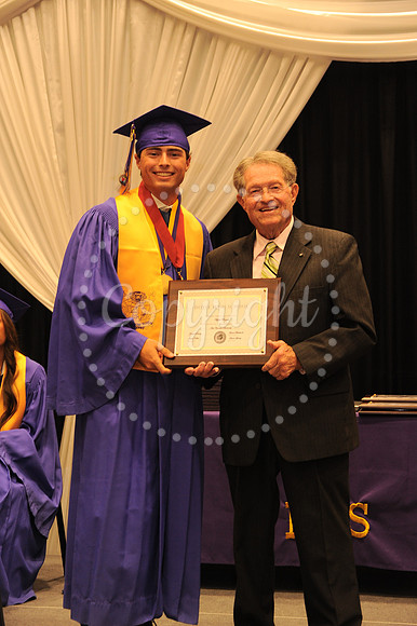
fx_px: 1305
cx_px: 208
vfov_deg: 27.0
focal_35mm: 75
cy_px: 313
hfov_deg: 18.2
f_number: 5.6
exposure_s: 1/60
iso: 1250
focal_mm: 75
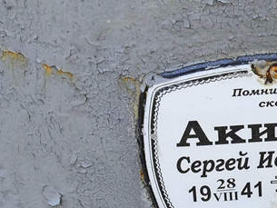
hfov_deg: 14.7
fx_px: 1049
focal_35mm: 131
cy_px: 155
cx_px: 302
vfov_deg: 11.3
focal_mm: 4.71
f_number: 1.7
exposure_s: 1/178
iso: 50
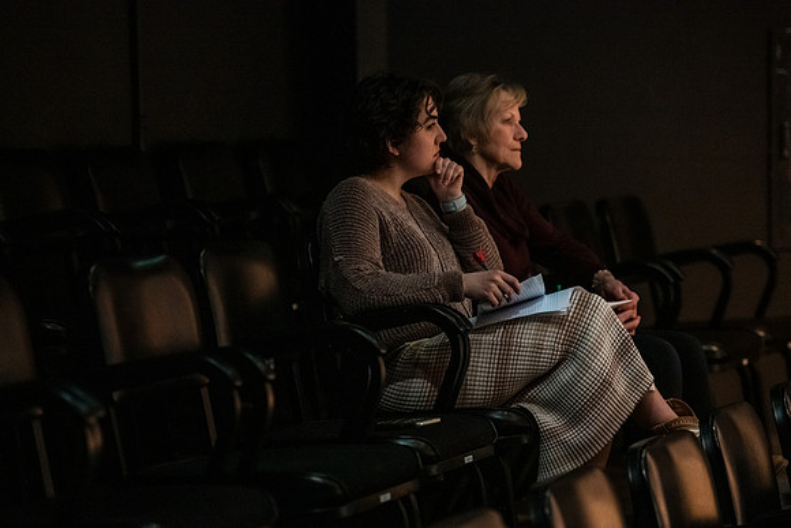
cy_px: 264
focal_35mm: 130
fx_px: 2857
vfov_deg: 10.6
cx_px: 396
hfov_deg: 15.8
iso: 16000
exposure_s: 1/100
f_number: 2.8
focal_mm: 130
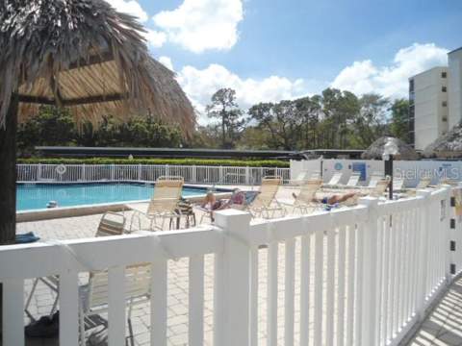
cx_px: 231
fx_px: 347
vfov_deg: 53.1
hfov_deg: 67.3
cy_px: 173
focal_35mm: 26
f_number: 8
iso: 80
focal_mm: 4.7
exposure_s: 1/1500
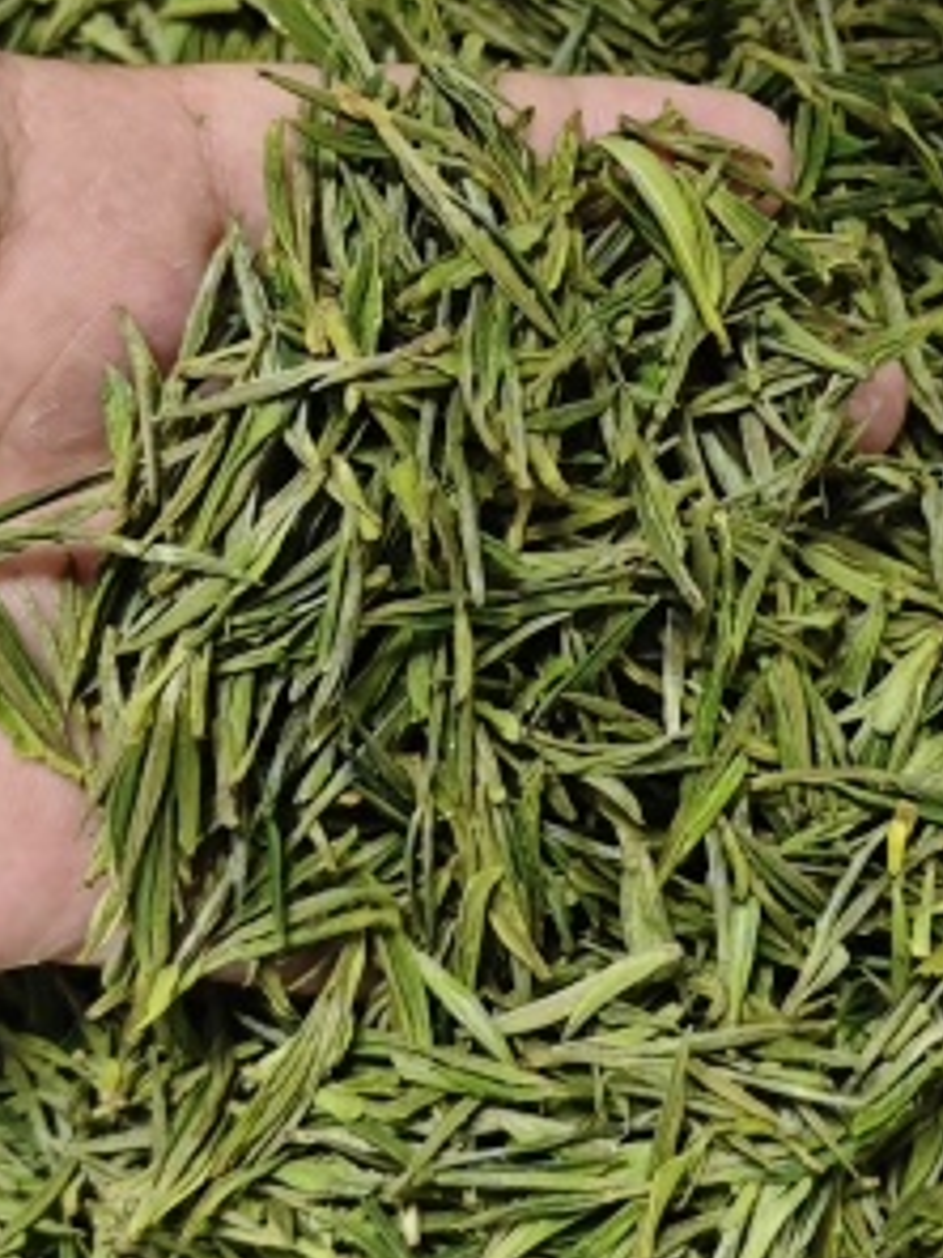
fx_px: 3015
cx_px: 811
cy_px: 406
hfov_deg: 17.6
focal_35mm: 83
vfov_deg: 23.4
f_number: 1.62
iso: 400
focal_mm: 6.55
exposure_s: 1/50.3
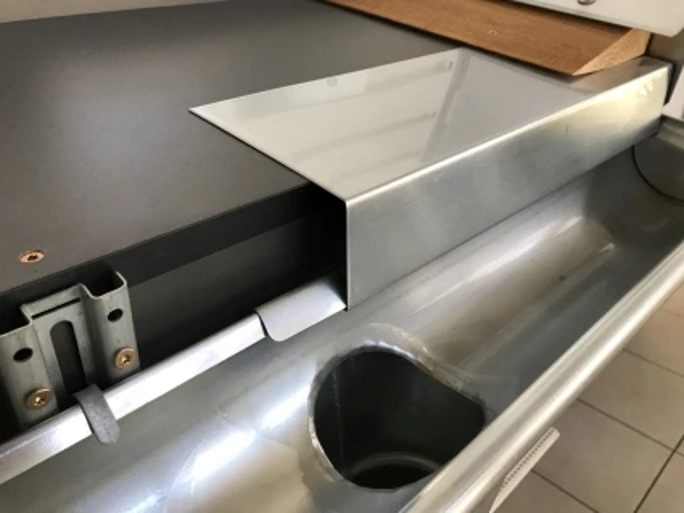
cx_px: 342
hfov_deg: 63.4
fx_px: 553
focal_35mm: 28
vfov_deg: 49.8
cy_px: 256
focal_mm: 3.99
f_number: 1.8
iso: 25
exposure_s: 1/33
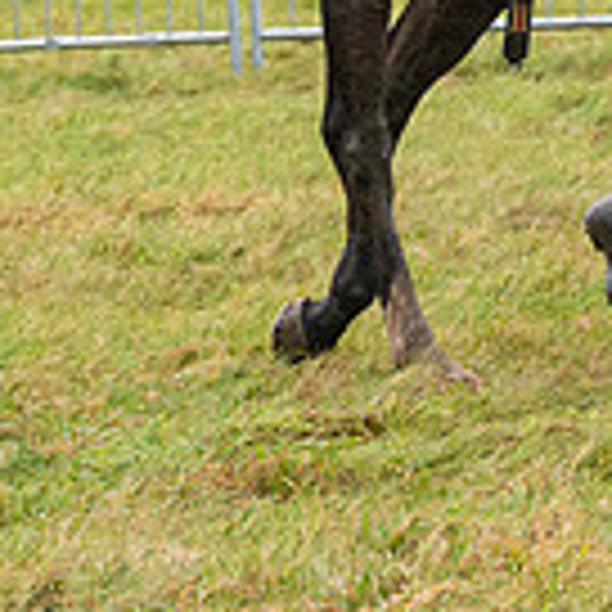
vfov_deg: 3.0
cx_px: 753
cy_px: -274
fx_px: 11621
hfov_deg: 3.0
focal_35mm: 581
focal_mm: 92
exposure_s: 1/500
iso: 800
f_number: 5
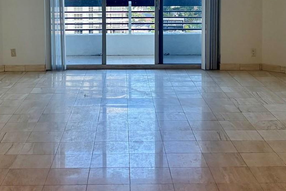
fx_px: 500
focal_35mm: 63
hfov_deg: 31.9
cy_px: 11
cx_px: 130
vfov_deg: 21.0
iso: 50
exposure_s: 1/408
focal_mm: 5.96
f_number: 1.6
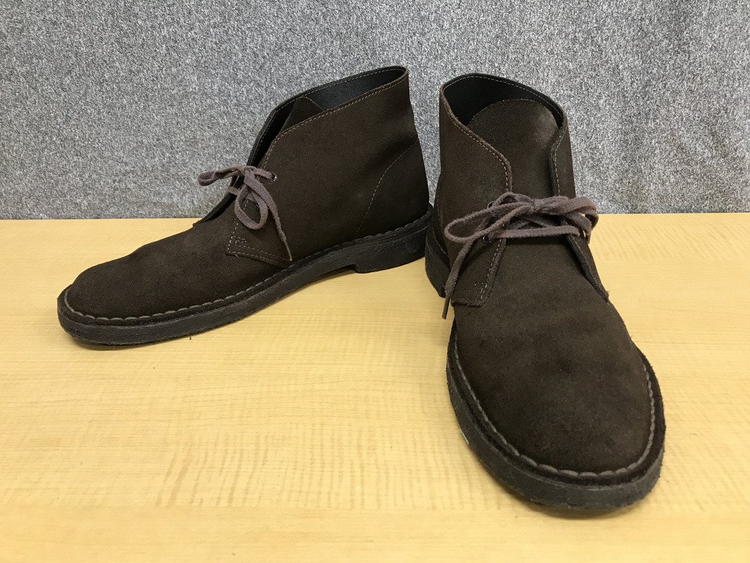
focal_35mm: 28
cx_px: 375
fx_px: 607
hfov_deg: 63.4
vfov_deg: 49.7
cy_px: 282
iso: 40
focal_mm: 3.99
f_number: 1.8
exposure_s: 1/24
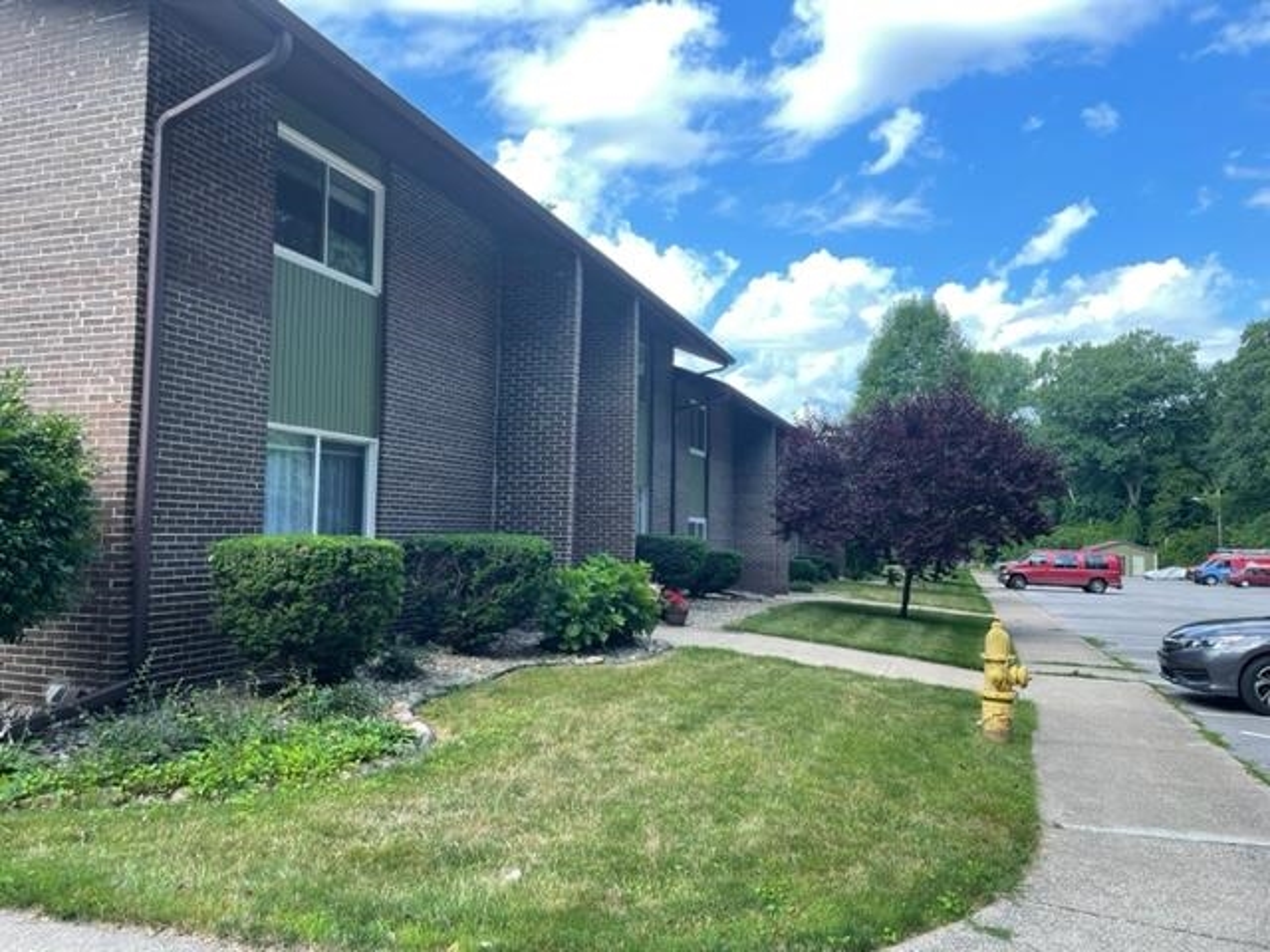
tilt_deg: +3.7
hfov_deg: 67.3
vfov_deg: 53.1
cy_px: 476
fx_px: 954
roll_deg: -1.6
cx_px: 635
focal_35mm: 26
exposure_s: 1/396
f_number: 1.6
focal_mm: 4.2
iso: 32
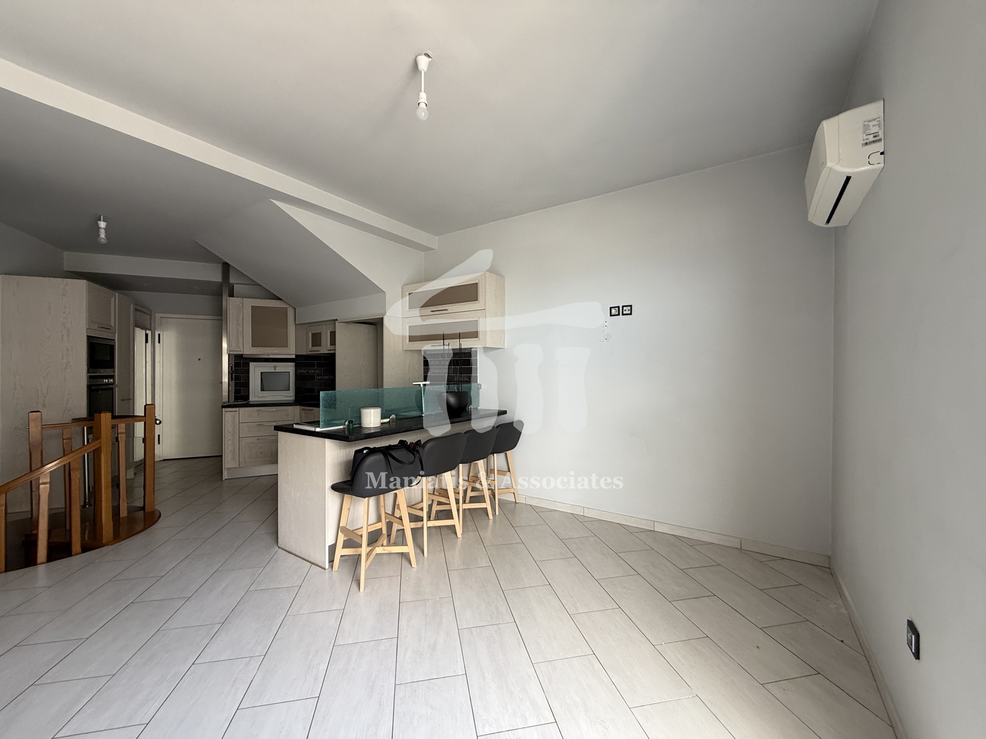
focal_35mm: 14
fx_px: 399
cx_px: 493
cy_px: 370
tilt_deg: +0.2
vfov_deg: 85.7
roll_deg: -0.1
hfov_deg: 102.1
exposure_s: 1/99
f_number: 2.2
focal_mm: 2.22
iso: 160
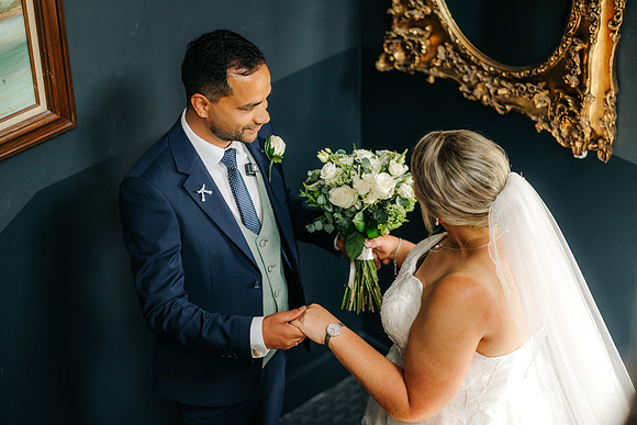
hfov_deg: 23.9
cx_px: 318
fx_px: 1504
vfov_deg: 16.1
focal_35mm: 85
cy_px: 212
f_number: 2
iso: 800
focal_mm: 85
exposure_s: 1/250
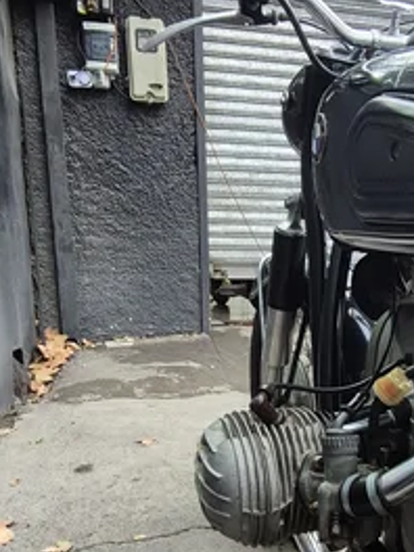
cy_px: 393
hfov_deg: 37.2
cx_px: 334
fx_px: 590
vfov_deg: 48.7
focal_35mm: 37
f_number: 2.2
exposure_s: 1/50
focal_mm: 1.74
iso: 250
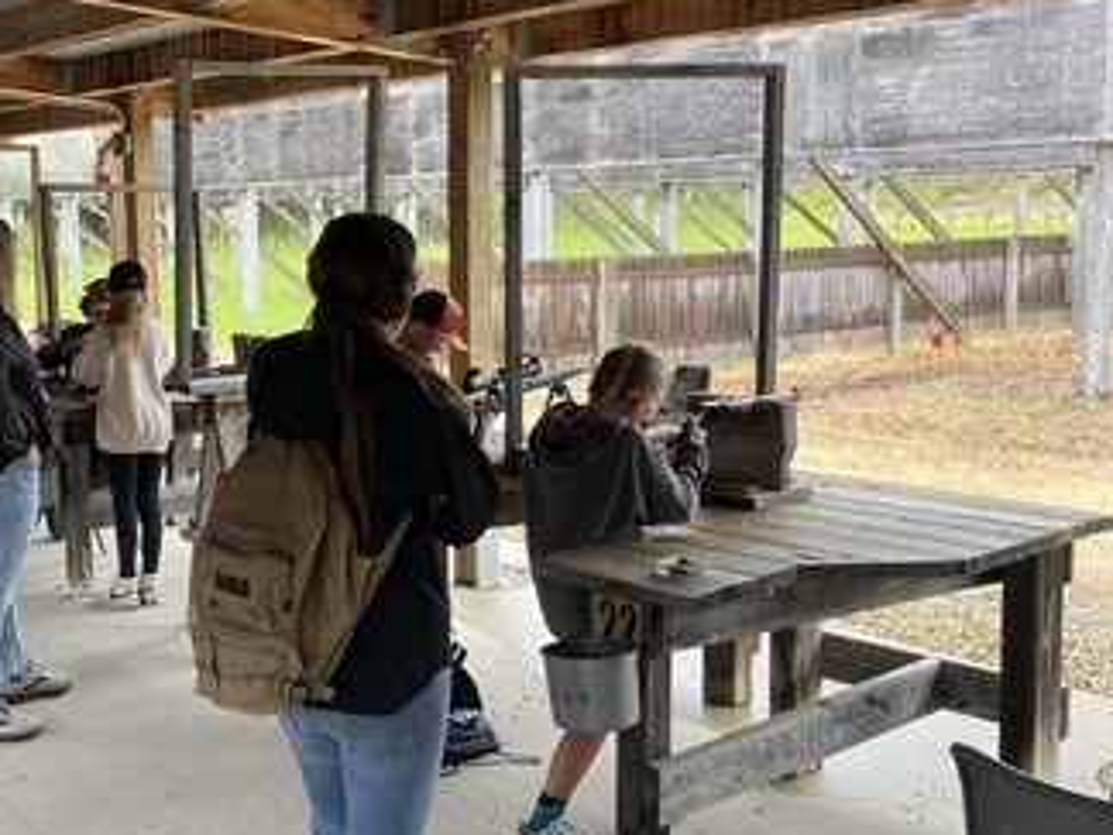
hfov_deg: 40.8
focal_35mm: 45
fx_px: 1447
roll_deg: +2.0
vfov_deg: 32.1
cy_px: 364
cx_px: 275
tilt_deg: -5.6
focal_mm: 5.1
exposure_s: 1/122
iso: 40
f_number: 1.6
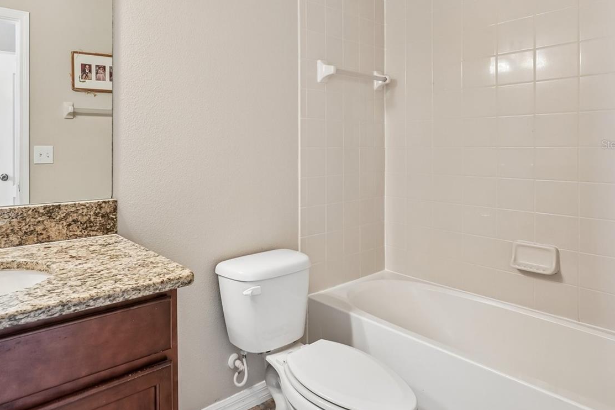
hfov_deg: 73.9
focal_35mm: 23
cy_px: 144
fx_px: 393
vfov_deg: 54.2
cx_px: 209
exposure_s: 1/8
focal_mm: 16
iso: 400
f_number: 8
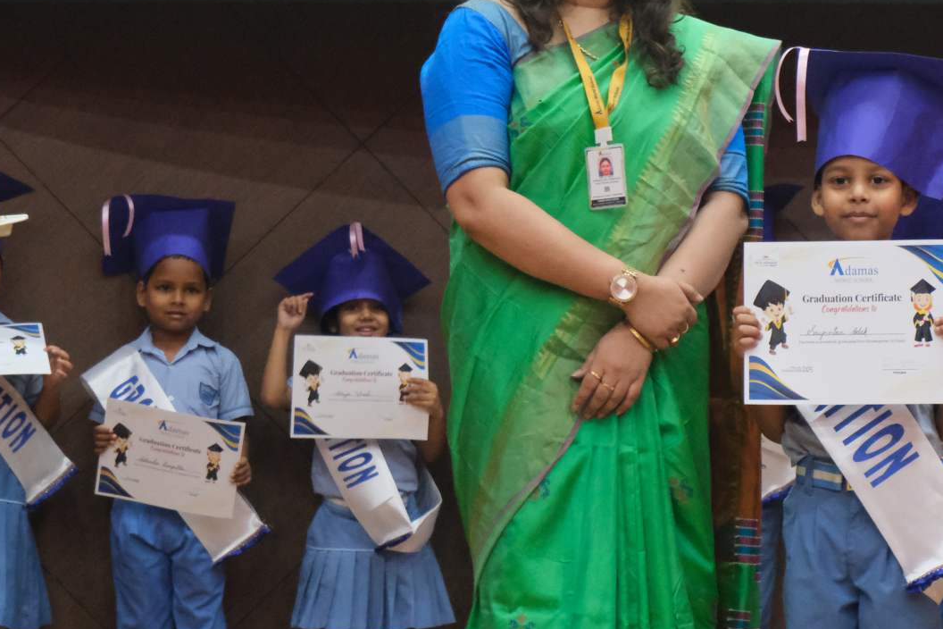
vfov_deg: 13.2
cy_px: 269
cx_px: 754
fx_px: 2724
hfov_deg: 19.4
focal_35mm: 104
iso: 10000
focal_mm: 40.8
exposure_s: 1/100
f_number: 5.6
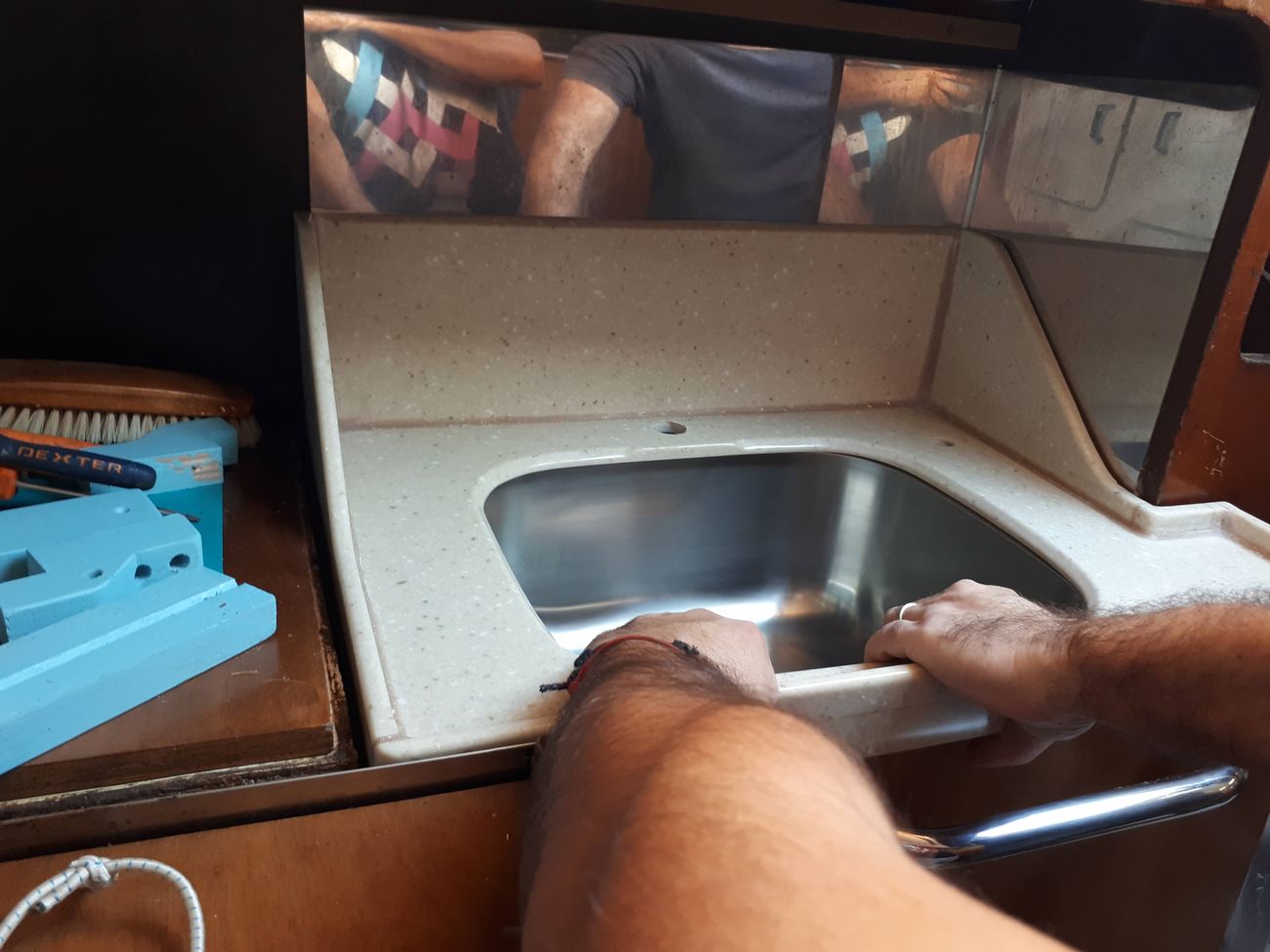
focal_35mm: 27
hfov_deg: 65.3
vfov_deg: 51.4
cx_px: 635
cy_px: 476
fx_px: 991
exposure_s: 1/33
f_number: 1.9
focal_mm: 3.6
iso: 100
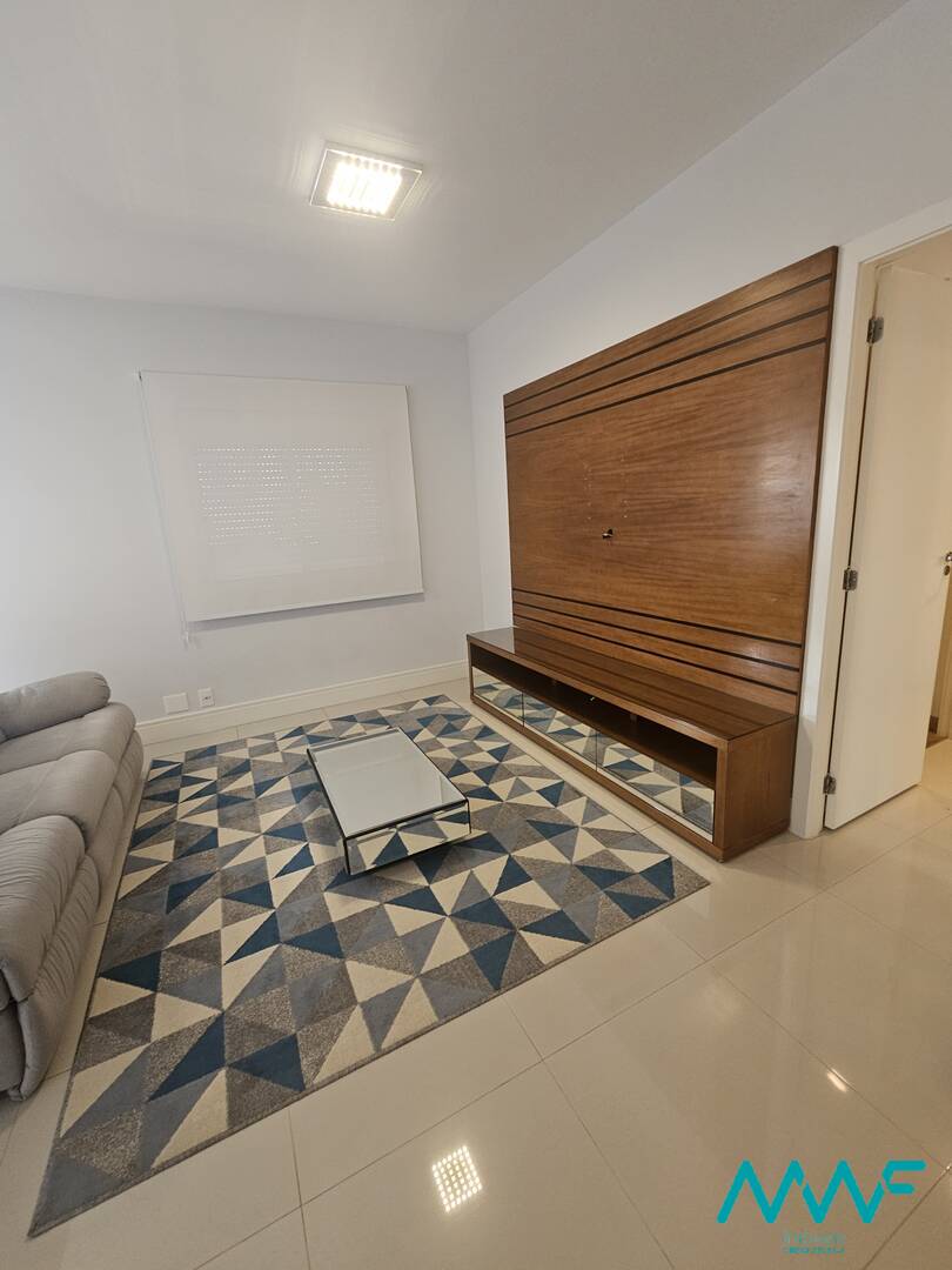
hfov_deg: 89.9
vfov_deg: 106.2
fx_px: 477
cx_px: 476
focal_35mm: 13
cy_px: 635
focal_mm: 2.2
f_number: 2.2
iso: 250
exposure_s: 1/60
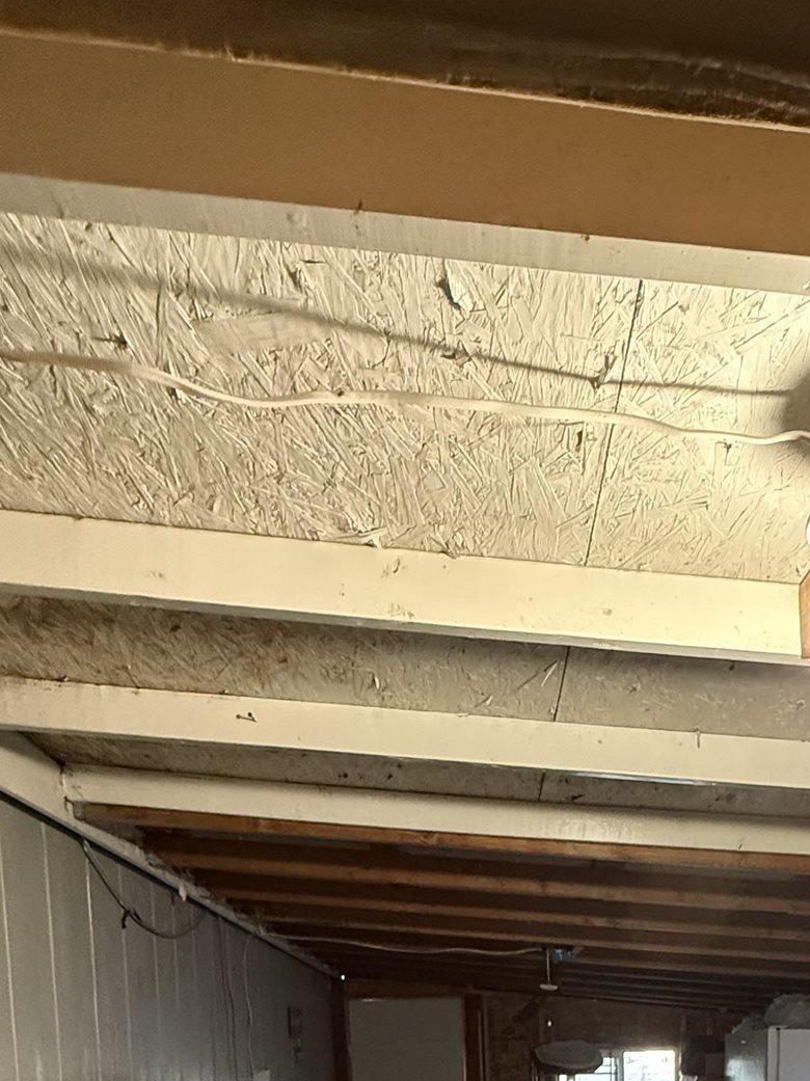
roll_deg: +0.6
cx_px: 532
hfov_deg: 44.8
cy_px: 1184
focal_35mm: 31
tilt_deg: -5.0
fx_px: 968
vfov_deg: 44.7
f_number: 2.2
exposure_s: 1/60
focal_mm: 2.22
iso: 1000
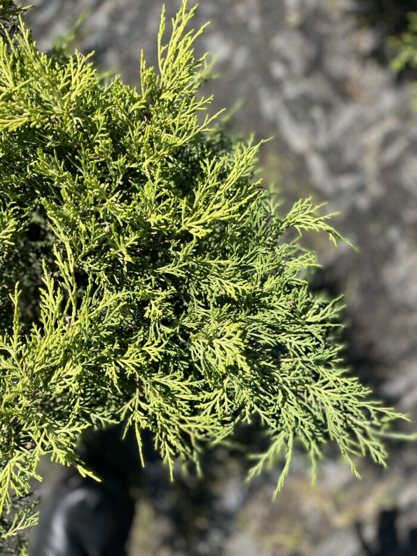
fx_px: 418
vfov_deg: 67.3
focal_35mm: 26
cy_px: 278
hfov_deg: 53.1
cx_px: 208
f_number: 1.6
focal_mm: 5.1
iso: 50
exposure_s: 1/2137
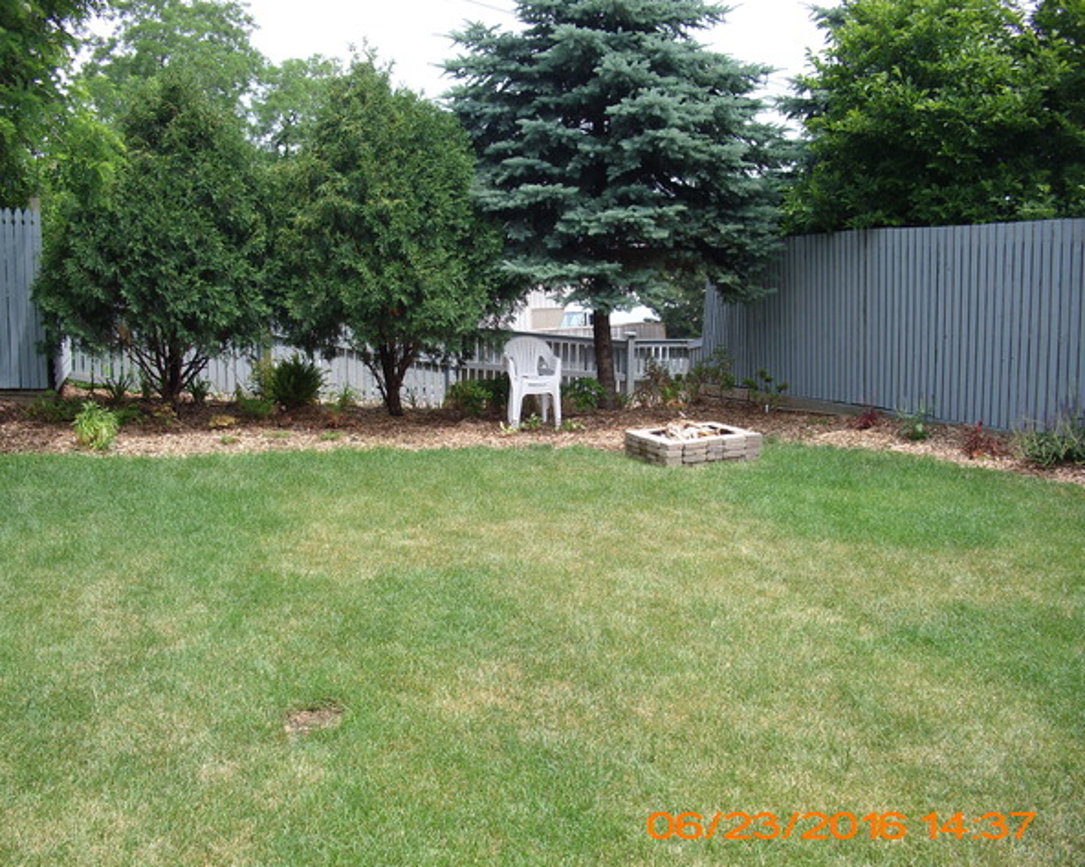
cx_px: 530
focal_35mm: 38
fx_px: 1220
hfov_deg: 48.0
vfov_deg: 39.1
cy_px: 434
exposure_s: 1/400
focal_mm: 6.3
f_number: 3.1
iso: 80
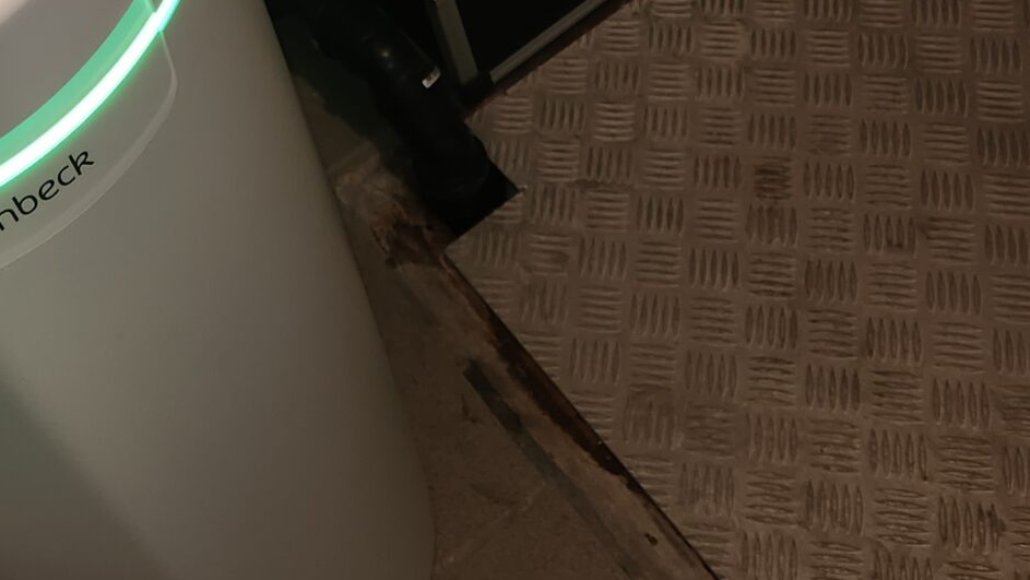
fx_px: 1858
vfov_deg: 16.2
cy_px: -288
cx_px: 211
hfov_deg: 30.3
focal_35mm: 68
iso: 125
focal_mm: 5.4
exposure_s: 1/20
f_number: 1.8
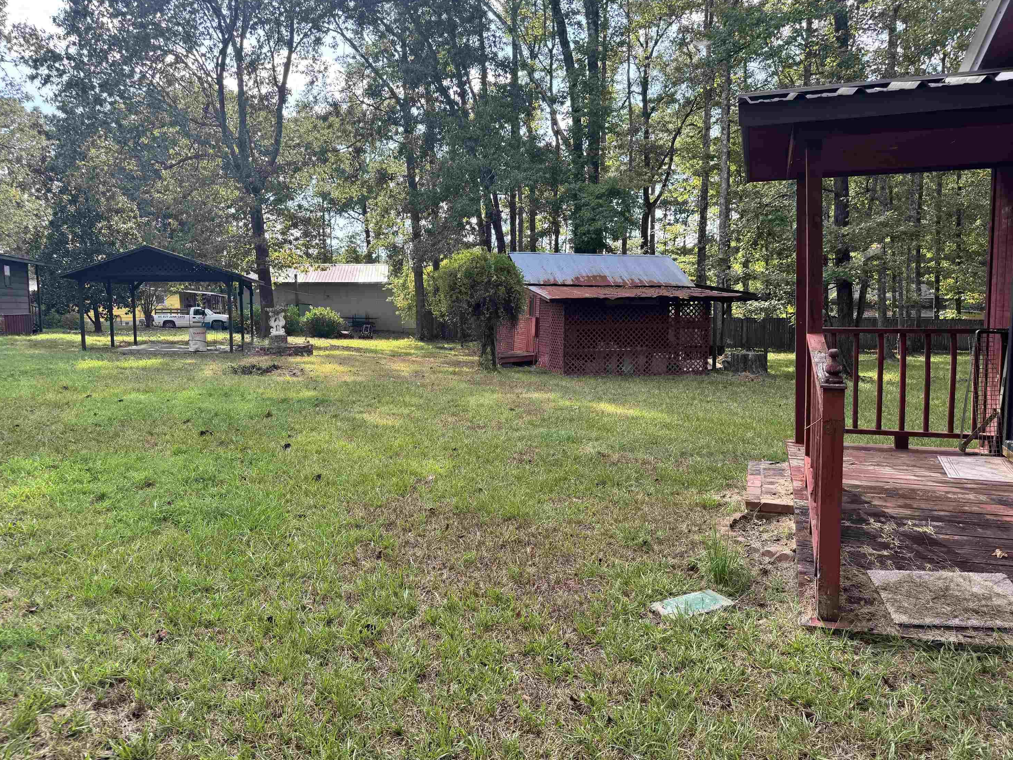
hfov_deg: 69.4
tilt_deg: -5.4
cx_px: 497
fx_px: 732
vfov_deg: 54.9
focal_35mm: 25
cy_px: 370
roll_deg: +0.4
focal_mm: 6.76
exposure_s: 1/553
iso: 80
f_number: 1.78
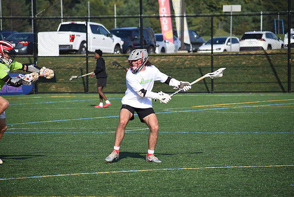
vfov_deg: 5.2
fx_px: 2170
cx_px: 146
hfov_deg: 7.8
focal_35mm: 266
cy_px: 98
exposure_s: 1/1600
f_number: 5.6
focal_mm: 175
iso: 320
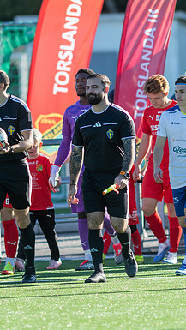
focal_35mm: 724
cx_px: -2
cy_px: 165
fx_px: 6338
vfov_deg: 3.0
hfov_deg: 1.7
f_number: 3.2
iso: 400
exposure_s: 1/2000
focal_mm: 300
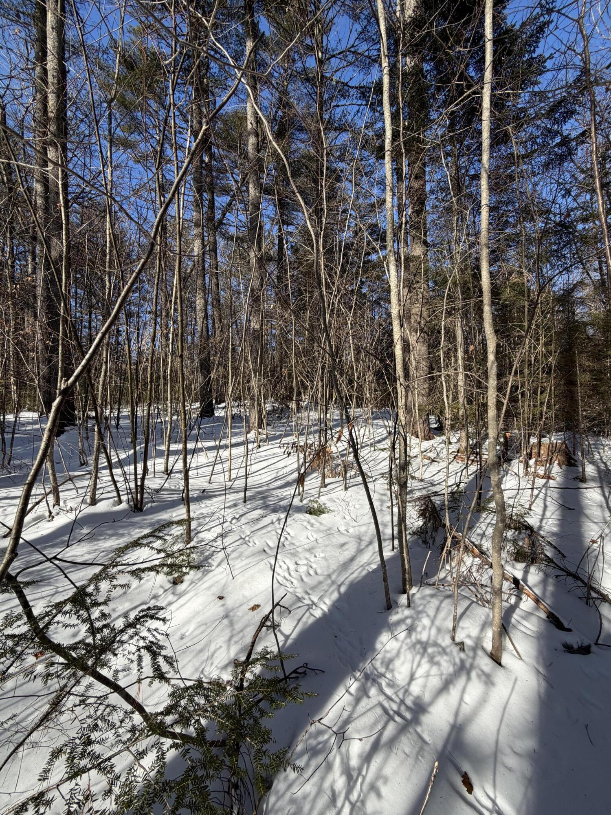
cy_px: 408
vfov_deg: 102.1
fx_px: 329
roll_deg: -0.1
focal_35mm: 14
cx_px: 306
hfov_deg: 85.7
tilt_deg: +5.0
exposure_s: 1/770
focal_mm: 2.22
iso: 32
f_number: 2.2
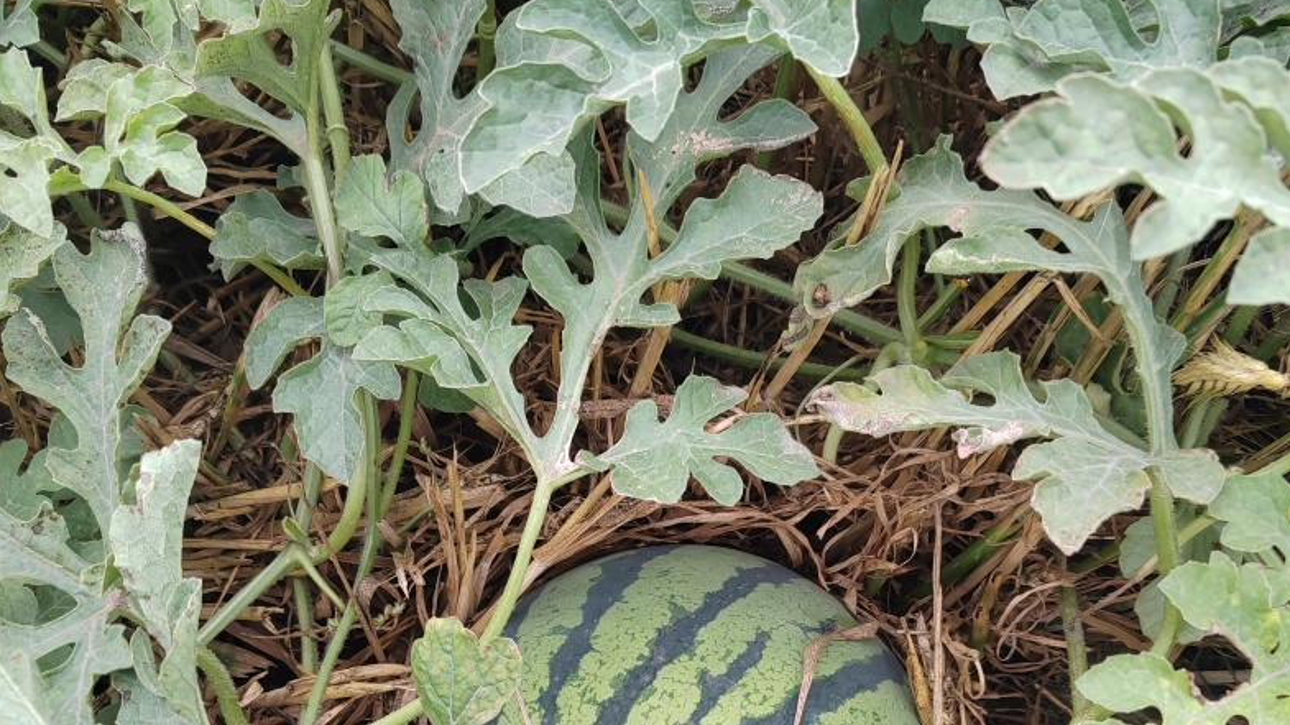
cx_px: 654
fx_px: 1368
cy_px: 760
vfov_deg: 27.6
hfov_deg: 50.5
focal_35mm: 40
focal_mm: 5.52
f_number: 1.9
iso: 125
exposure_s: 1/190
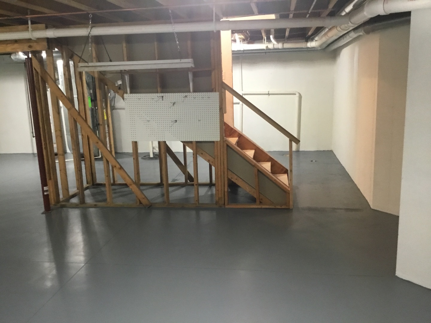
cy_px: 162
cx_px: 216
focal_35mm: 31
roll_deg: +1.5
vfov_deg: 45.4
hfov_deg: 58.4
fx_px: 386
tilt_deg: -10.8
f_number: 2.4
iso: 200
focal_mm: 3.3
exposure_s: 1/24
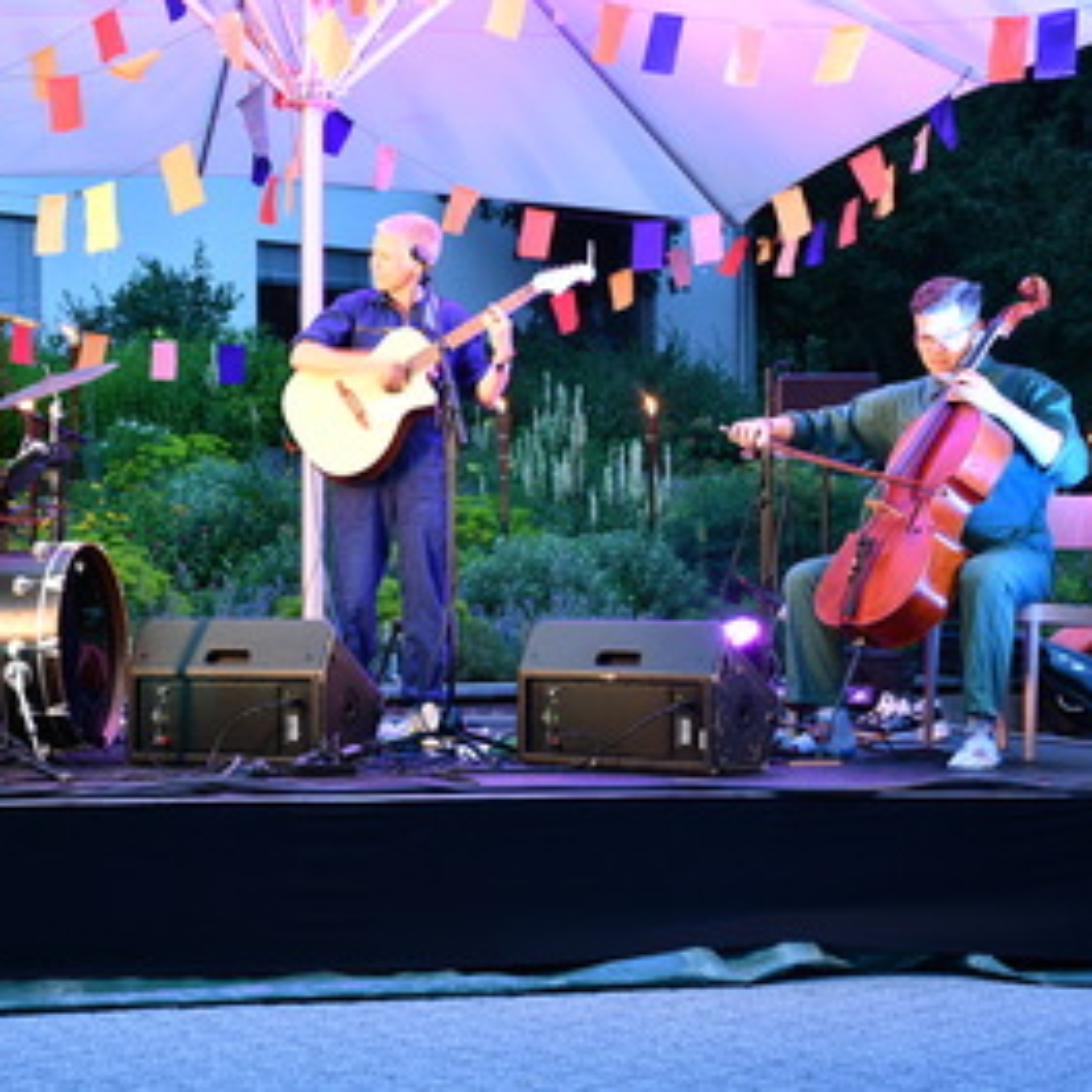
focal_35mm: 67
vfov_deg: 25.7
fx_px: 2391
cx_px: 335
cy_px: 544
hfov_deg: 25.5
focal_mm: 35
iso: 800
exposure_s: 1/25
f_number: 4.2
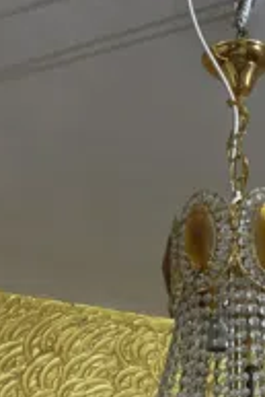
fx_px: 1521
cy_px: 335
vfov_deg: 14.7
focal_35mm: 138
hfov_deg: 9.9
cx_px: 230
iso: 200
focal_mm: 7.5
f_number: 2.2
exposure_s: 1/50
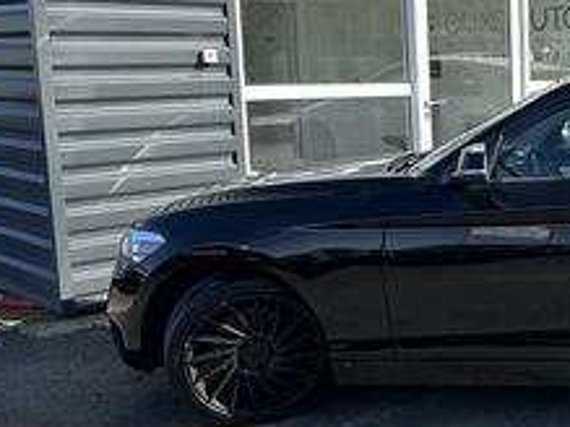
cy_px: 199
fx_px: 922
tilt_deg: -9.3
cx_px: 627
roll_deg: +0.1
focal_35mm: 56
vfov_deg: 26.1
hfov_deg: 30.7
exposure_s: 1/1880
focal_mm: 6.86
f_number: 1.78
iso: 80
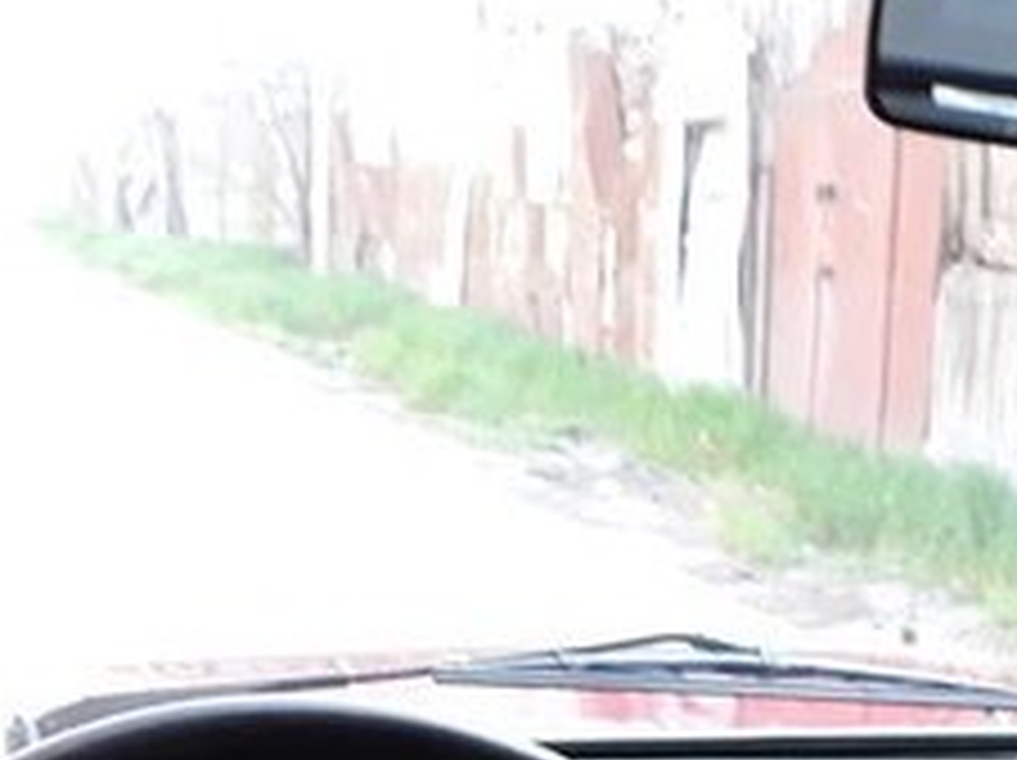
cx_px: 950
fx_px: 2319
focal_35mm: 79
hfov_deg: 23.9
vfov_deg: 17.2
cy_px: 1059
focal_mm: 3.71
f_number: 1.7
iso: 200
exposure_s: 1/50
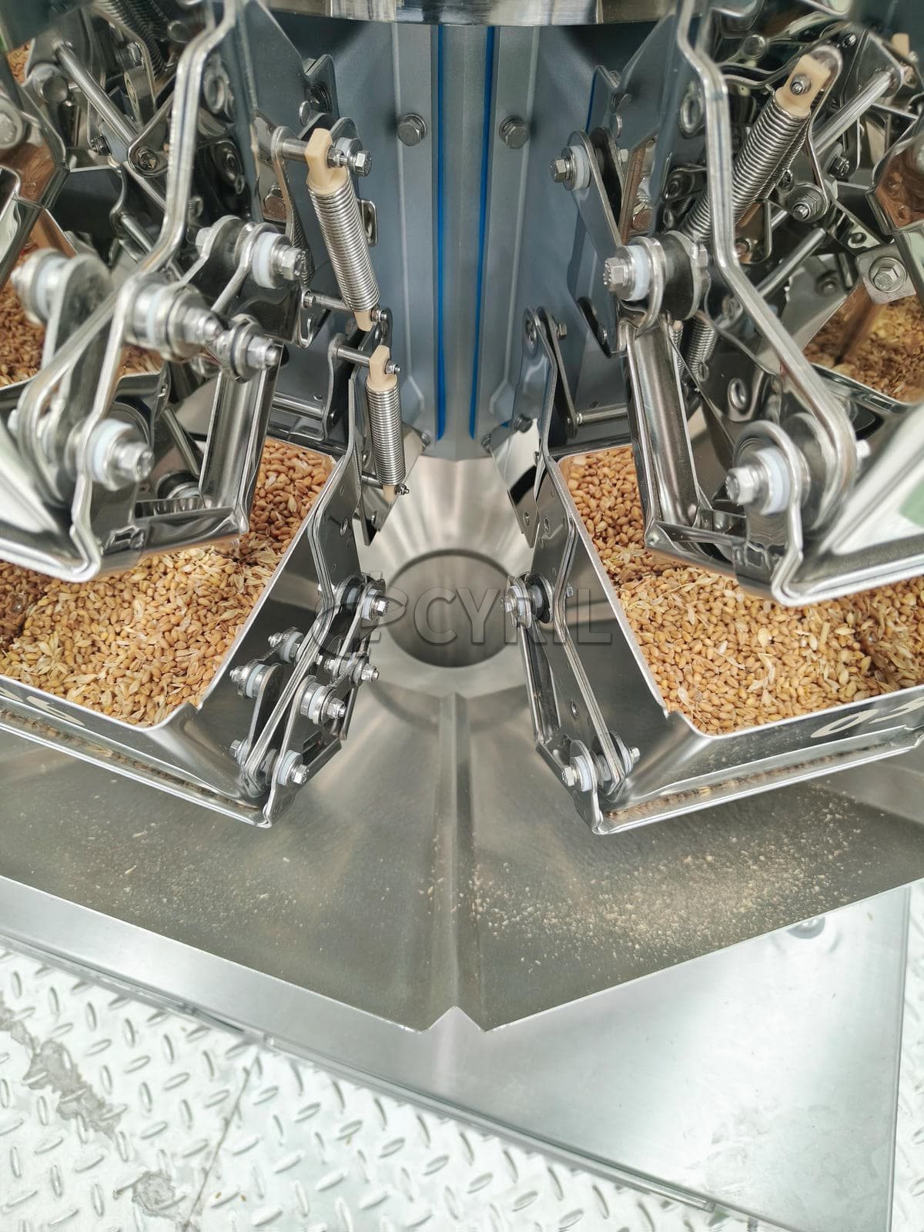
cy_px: 616
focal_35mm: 23
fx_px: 819
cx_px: 462
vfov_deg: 73.9
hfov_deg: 58.9
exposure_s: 1/53.3
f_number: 1.88
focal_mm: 5.56
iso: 320
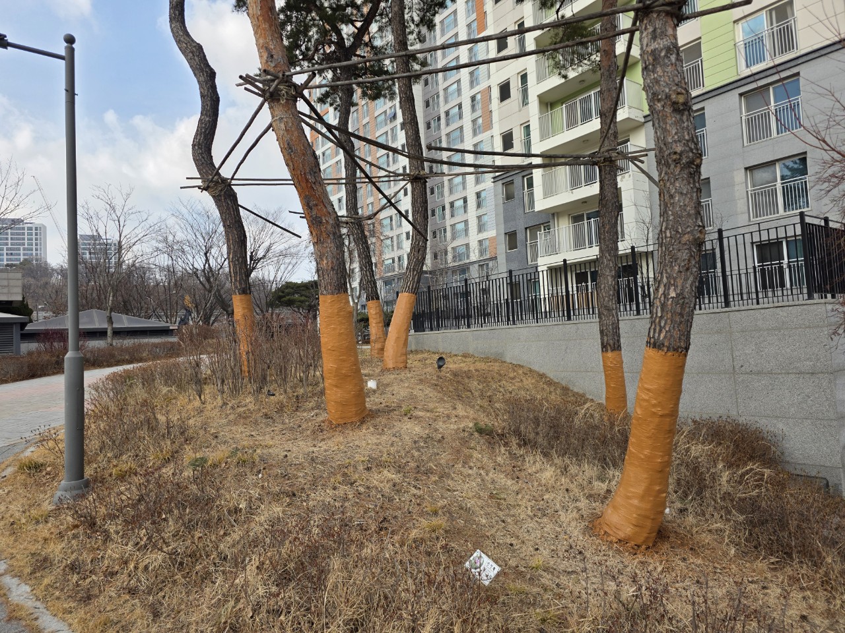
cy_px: 316
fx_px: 561
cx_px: 422
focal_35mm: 23
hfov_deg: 73.9
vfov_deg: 58.9
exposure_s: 1/2327
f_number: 1.7
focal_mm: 6.3
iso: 80
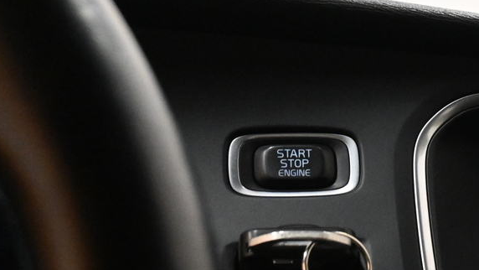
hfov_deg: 21.5
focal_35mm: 87
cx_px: 669
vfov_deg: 13.9
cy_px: 229
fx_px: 1102
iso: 4000
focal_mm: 19.5
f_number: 5
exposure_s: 1/125
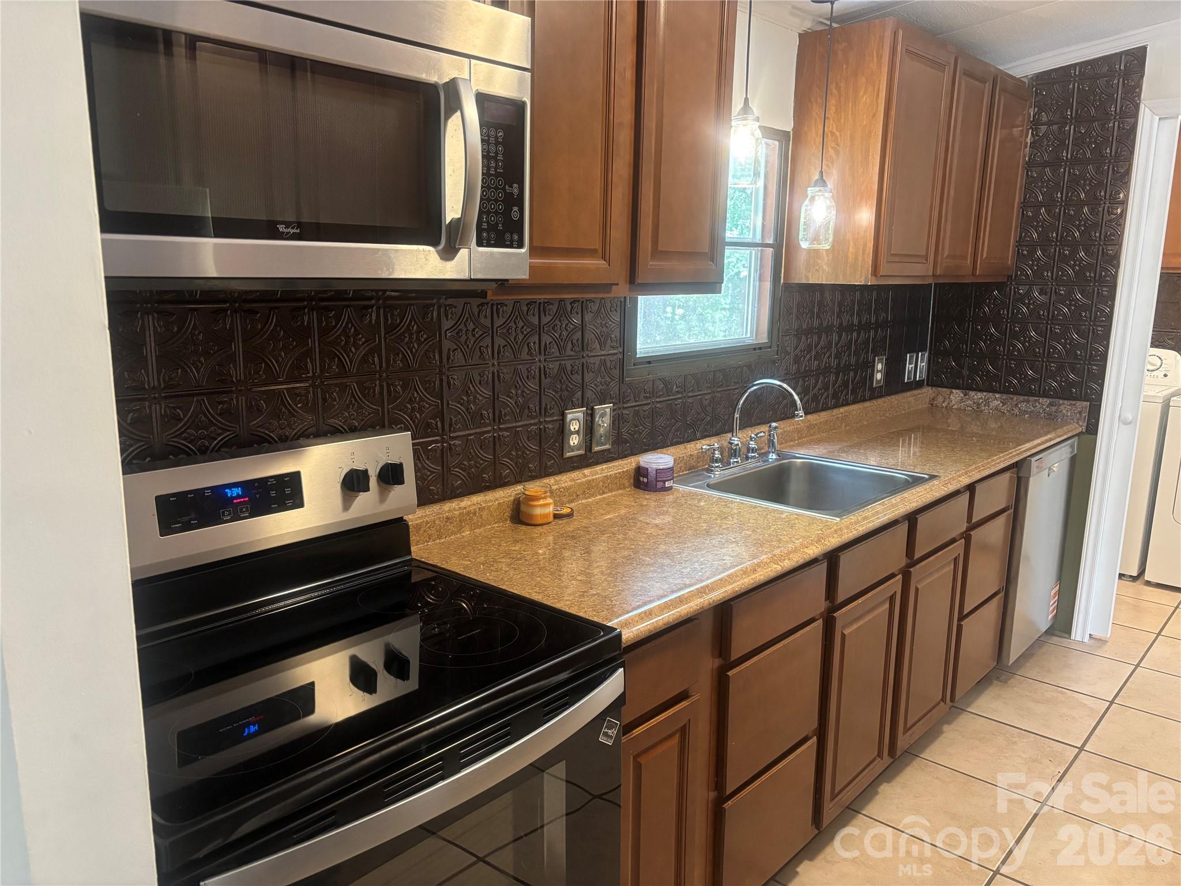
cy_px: 443
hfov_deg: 67.3
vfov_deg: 53.1
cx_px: 590
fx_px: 887
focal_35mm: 26
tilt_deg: -10.8
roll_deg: -0.8
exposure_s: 1/60
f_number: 1.6
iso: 500
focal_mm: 5.96
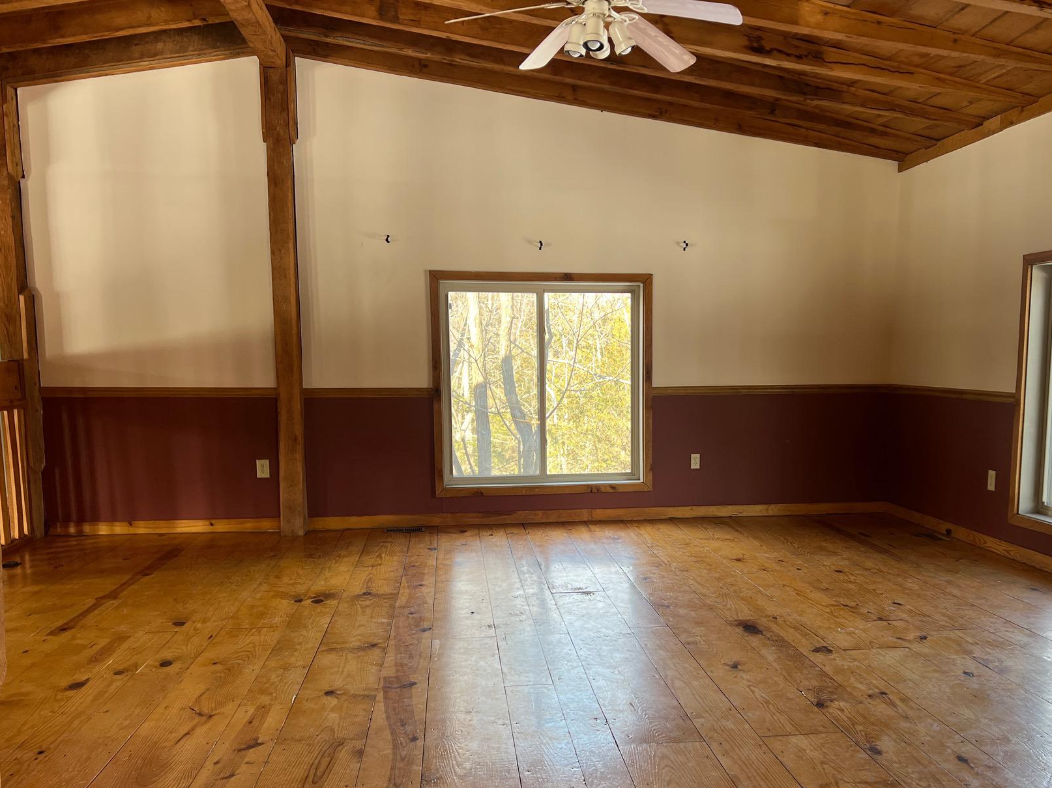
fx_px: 1003
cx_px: 617
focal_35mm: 33
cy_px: 480
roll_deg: +0.4
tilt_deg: -6.5
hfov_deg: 55.1
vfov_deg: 42.7
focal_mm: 5.7
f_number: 1.5
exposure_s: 1/121
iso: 50
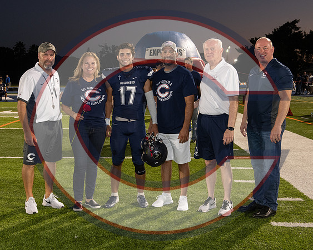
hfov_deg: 37.6
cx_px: 143
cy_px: 125
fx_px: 459
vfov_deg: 30.5
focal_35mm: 50
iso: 1400
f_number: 7.1
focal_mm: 44
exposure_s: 1/60
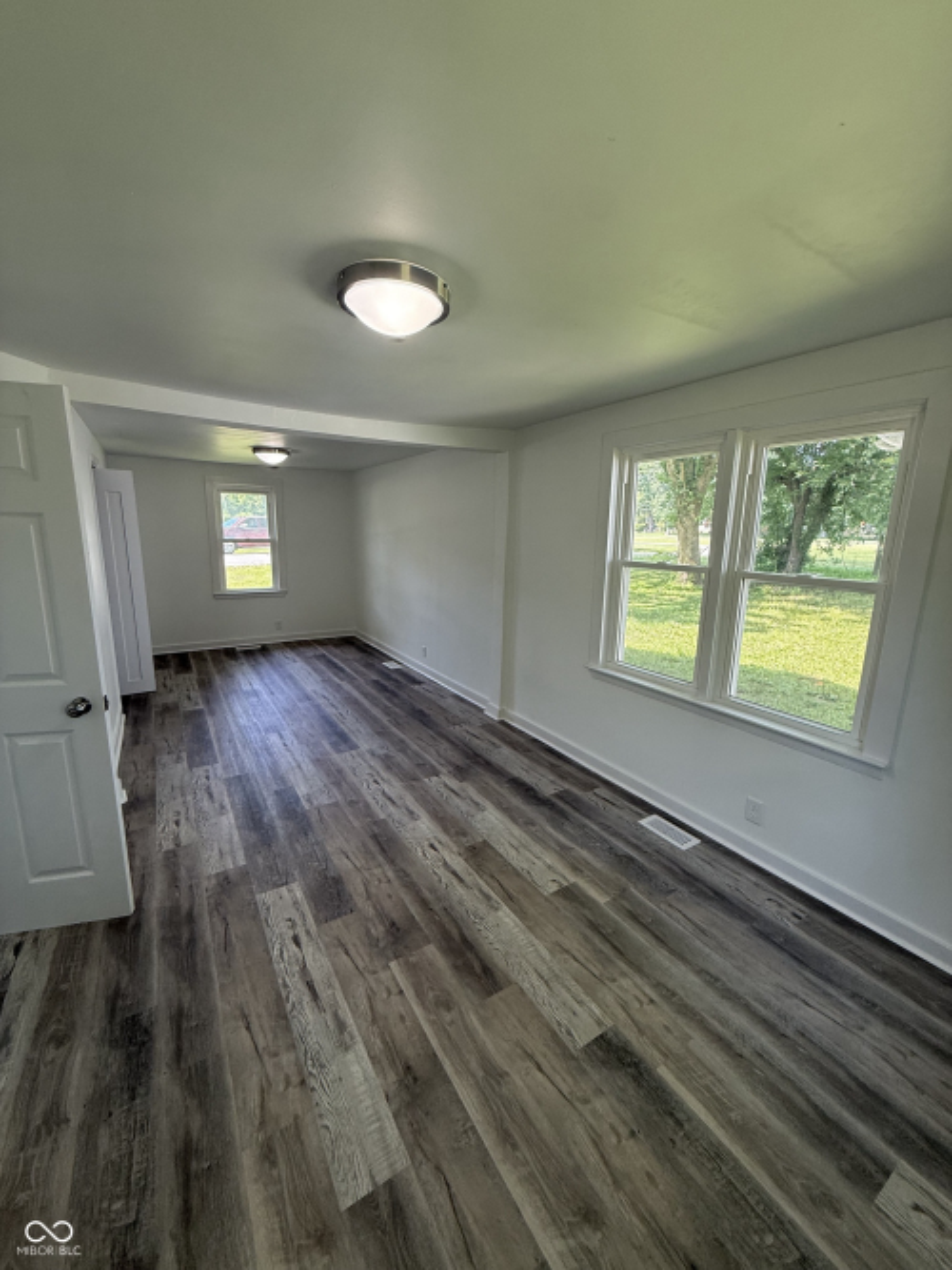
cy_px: 635
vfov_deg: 102.1
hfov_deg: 85.7
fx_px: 514
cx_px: 476
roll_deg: -1.9
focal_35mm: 14
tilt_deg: -11.7
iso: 125
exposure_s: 1/99
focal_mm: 2.22
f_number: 2.2
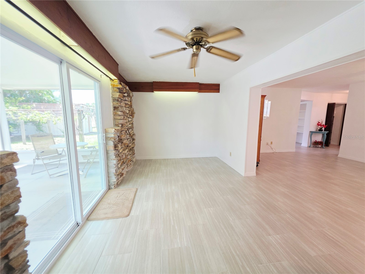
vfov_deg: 89.9
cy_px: 137
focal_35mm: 13
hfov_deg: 106.2
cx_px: 182
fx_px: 137
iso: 250
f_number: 1.9
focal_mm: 2.2
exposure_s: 1/120
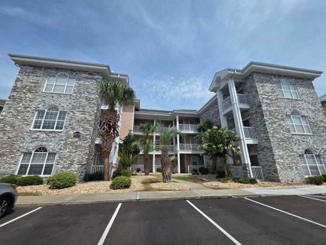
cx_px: 163
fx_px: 122
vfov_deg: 89.9
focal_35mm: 13
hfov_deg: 106.2
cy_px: 122
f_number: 1.9
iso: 40
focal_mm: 2.2
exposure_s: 1/3309
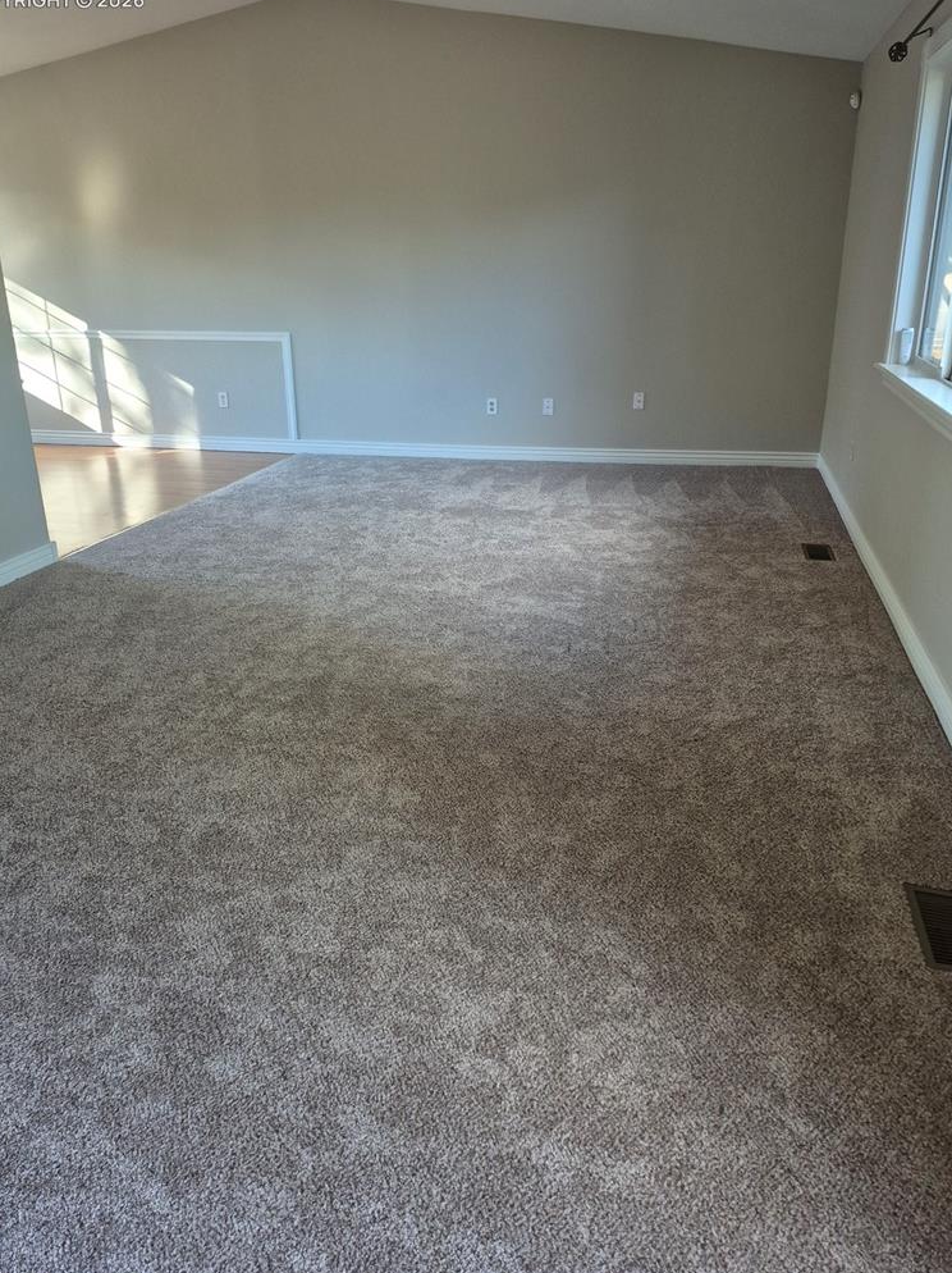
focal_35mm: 25
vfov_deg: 69.4
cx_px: 466
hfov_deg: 54.8
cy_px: 610
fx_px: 918
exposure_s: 1/120
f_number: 1.8
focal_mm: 5.4
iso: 250
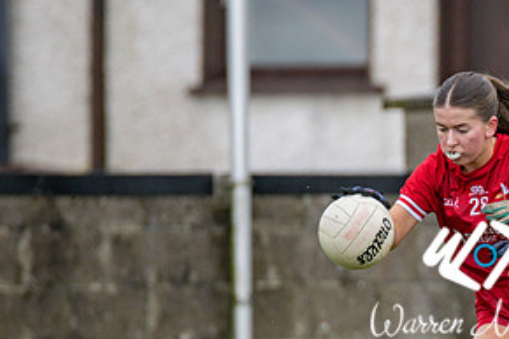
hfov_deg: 2.4
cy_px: 299
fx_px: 12364
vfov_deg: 1.6
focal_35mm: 875
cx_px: 653
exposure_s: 1/1000
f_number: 2.8
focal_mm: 300
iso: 320
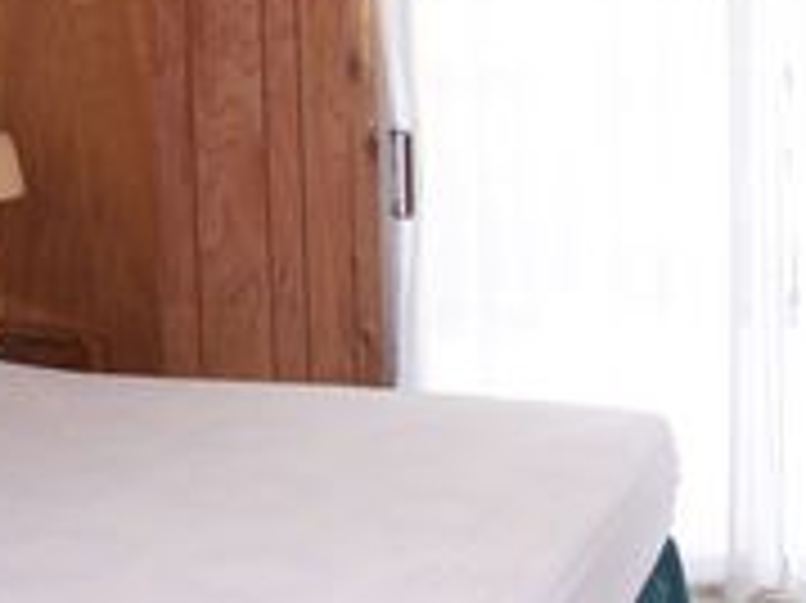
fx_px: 1629
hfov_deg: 27.7
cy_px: 122
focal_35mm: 70
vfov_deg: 20.7
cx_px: 333
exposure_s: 1/60
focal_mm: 5.6
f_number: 2.7
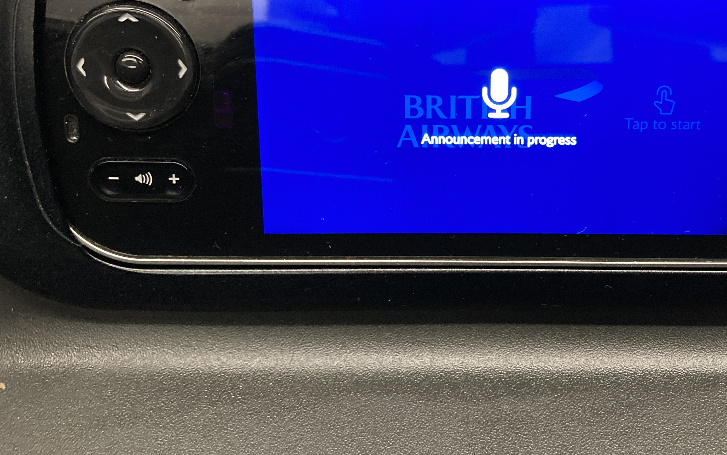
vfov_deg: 29.2
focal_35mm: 43
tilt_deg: -42.8
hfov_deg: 45.6
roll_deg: -1.3
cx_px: 481
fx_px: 852
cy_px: 93
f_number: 1.8
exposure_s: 1/27
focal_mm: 3.99
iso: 640
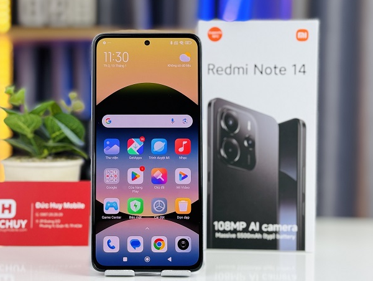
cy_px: 129
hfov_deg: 30.2
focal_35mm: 64
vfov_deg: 23.0
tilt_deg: -1.4
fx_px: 690
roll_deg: -0.1
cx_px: 167
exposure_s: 1/121
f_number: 1.78
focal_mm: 6.76
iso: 50
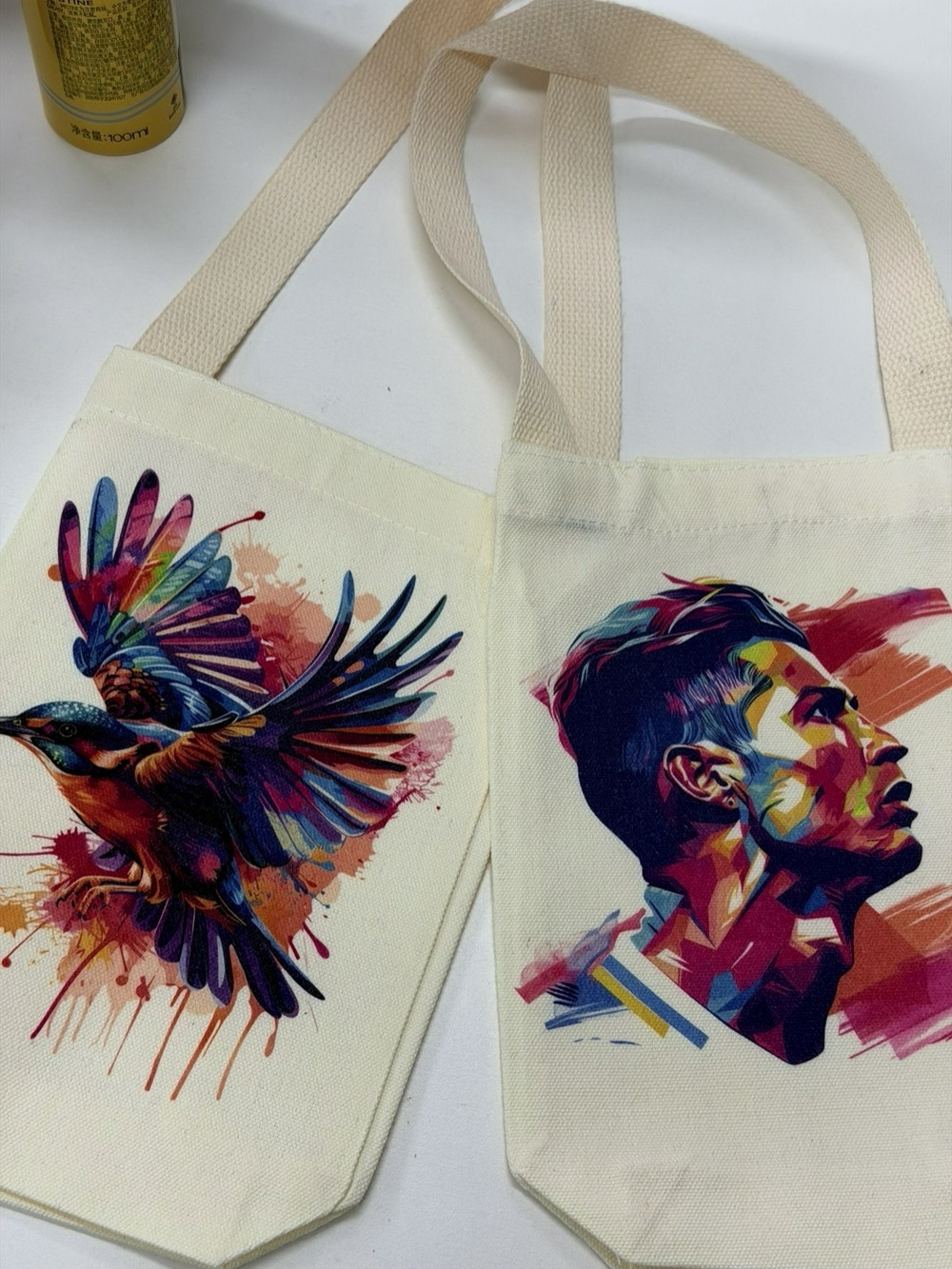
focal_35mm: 48
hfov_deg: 30.3
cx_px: 476
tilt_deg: -64.6
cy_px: 634
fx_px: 1760
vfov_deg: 39.7
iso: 50
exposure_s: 1/156
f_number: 1.78
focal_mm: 6.76
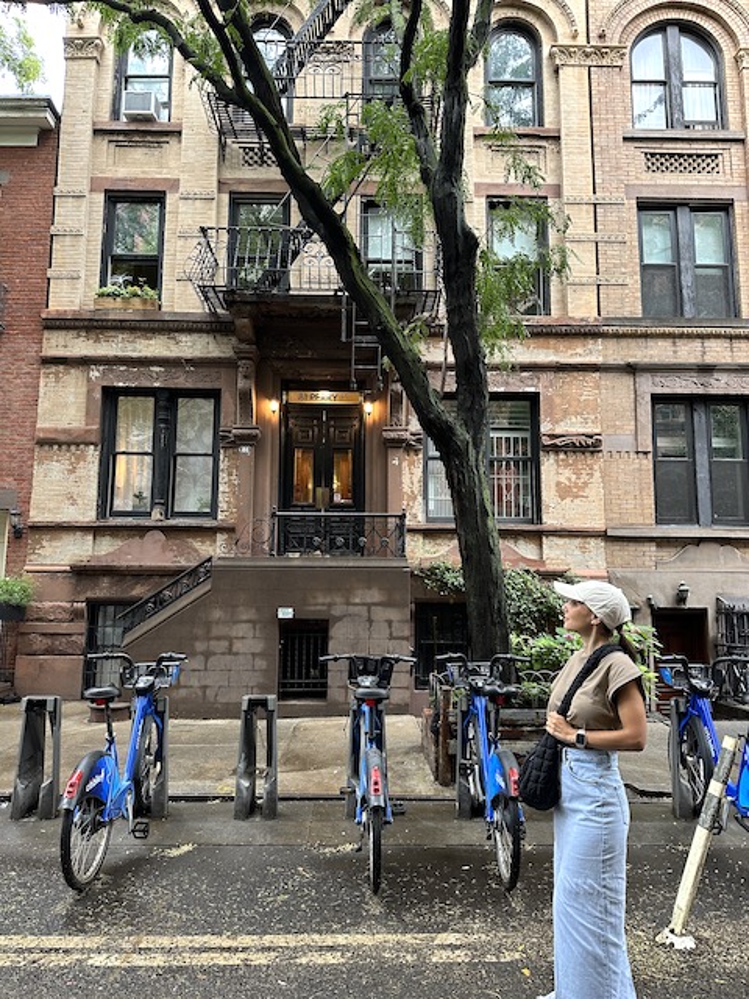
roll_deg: -0.2
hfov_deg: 56.8
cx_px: 374
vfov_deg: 71.6
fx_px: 692
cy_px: 500
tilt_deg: +8.0
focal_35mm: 24
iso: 250
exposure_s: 1/117
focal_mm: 6.86
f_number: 1.78
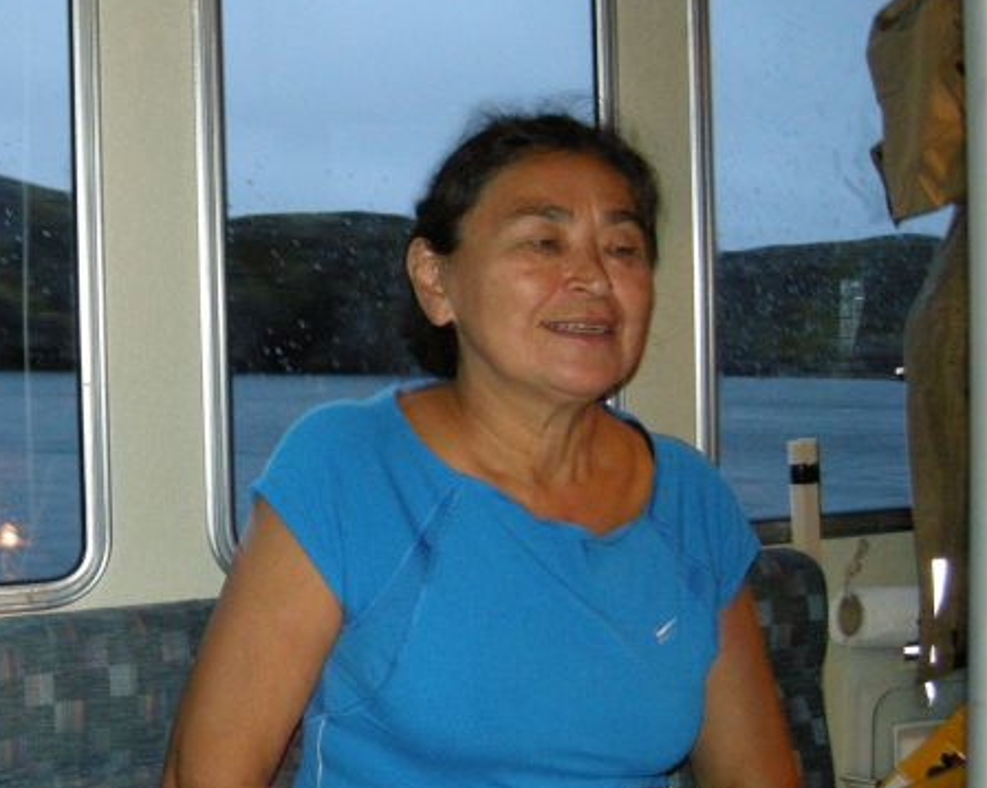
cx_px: 145
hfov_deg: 30.0
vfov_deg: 25.0
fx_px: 1781
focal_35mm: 61
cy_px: 425
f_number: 2.7
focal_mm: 7.5
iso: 400
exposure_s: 1/2
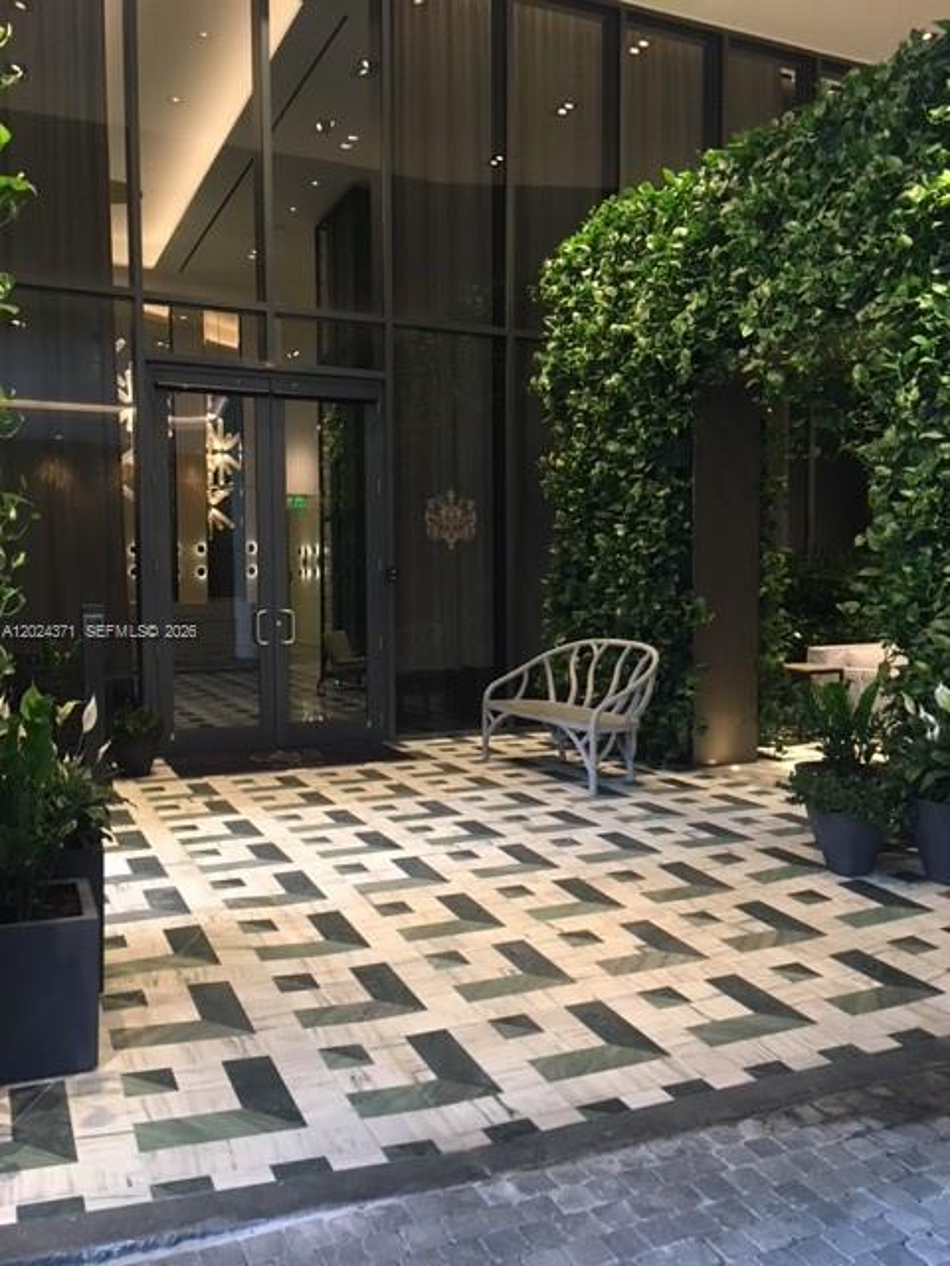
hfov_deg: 48.2
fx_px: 1061
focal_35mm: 29
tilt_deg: -4.4
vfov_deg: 61.7
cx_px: 475
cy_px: 633
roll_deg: -0.1
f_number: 2.2
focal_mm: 4.15
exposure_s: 1/30
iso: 125
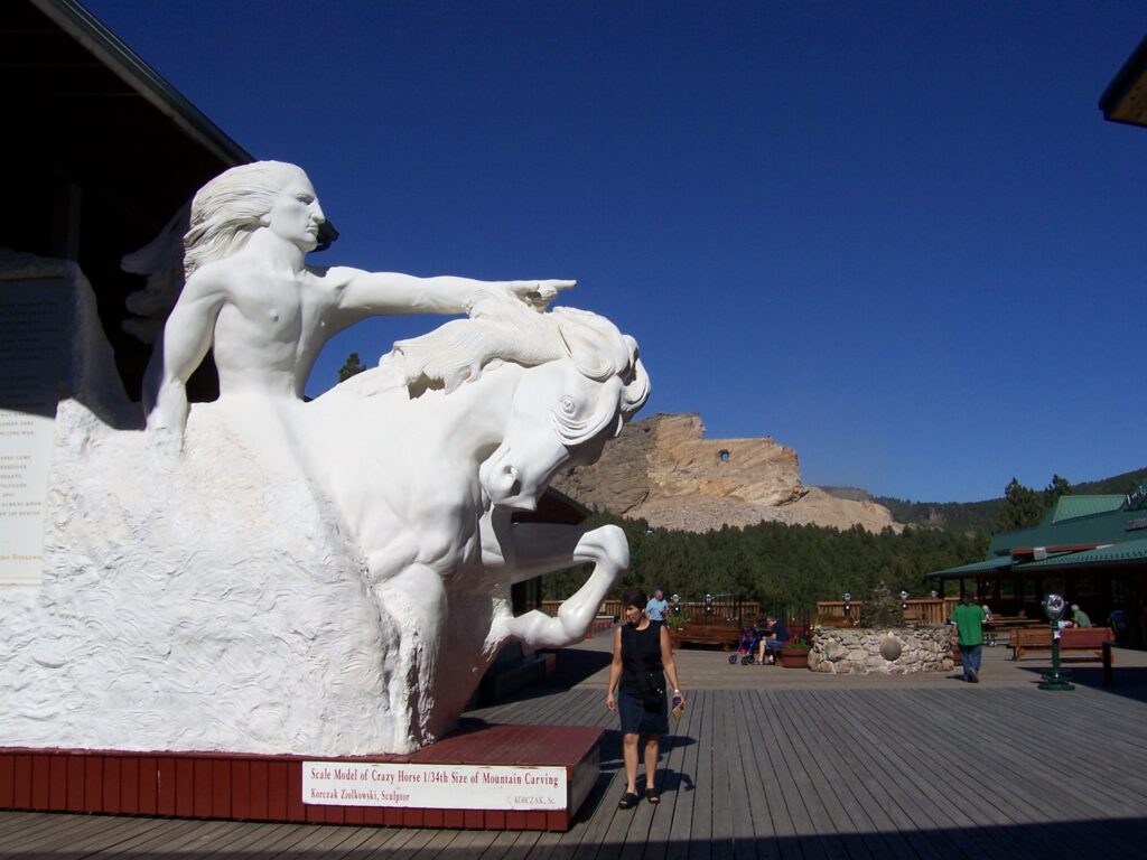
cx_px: 574
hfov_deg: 54.0
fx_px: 1127
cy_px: 430
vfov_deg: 41.8
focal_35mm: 34
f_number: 5.6
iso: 80
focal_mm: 5.6
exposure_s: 1/1500
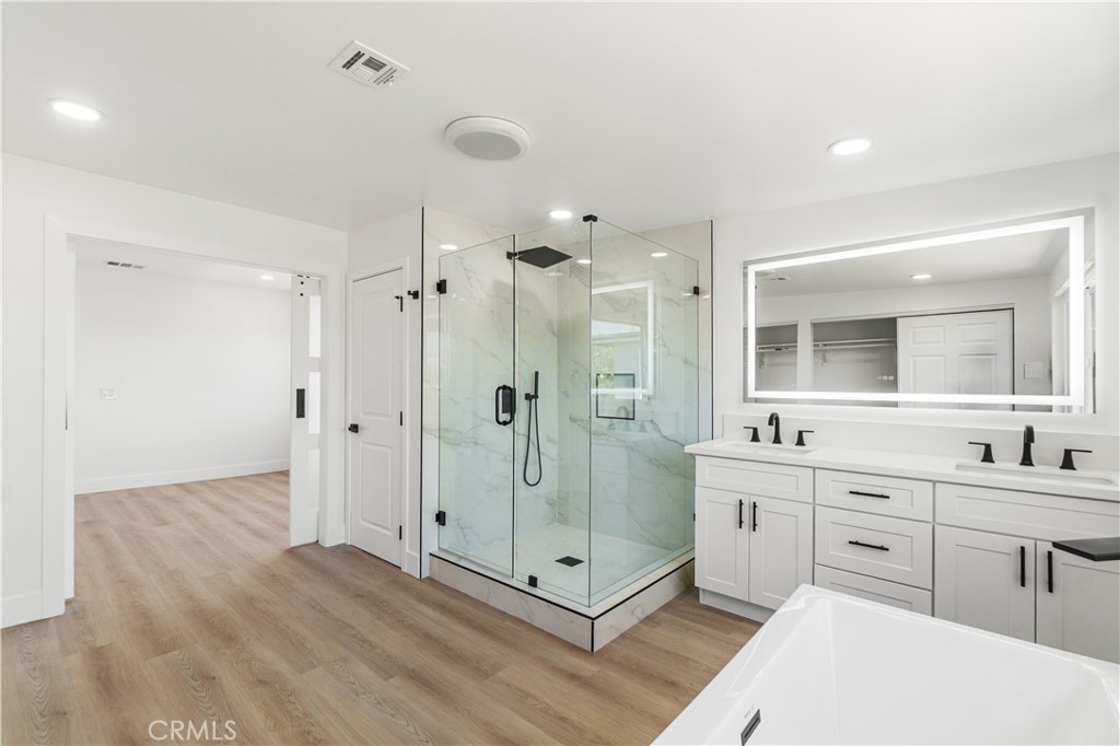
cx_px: 560
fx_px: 466
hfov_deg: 100.4
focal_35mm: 15
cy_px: 373
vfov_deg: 77.3
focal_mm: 10
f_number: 7.1
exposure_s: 1/30
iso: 320
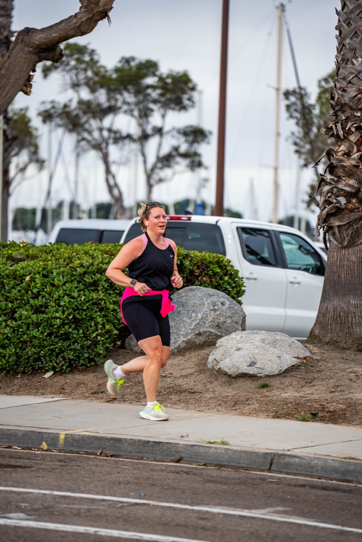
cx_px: 181
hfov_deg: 9.2
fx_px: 2260
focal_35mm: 150
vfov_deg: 13.7
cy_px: 271
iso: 800
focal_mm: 150
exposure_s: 1/200
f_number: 2.8
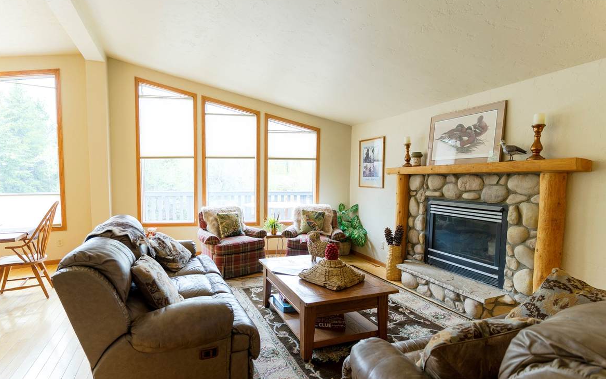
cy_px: 198
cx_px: 284
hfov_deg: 87.9
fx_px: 314
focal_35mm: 19
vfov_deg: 62.2
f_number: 3.2
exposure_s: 1/60
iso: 125
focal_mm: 17
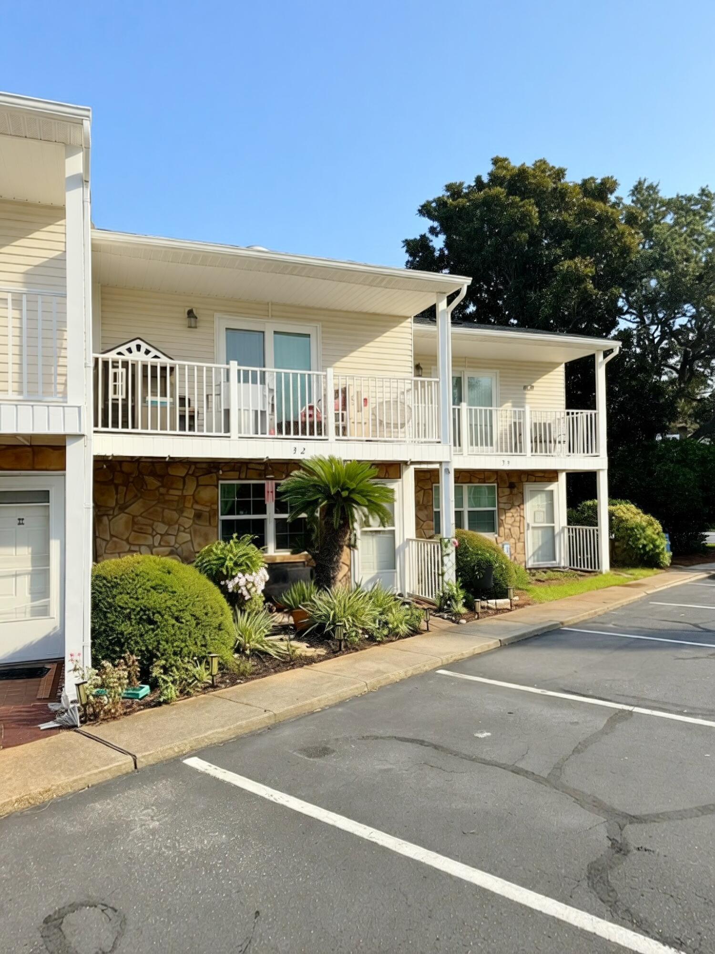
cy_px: 477
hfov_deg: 56.8
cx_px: 358
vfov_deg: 71.6
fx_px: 661
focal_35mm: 24
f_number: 1.78
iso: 80
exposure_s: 1/4310
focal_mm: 6.76
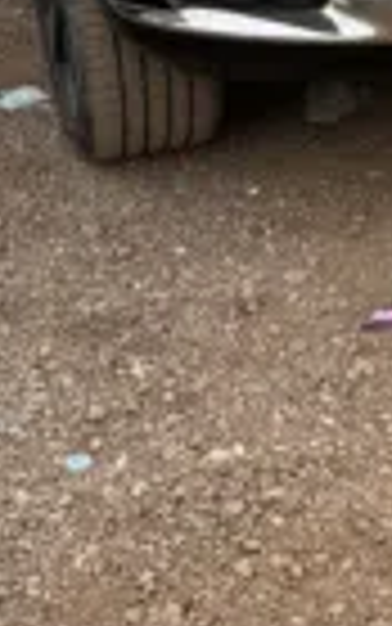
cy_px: 153
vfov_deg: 27.8
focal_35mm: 73
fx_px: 1247
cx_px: 599
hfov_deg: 16.2
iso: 80
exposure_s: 1/1272
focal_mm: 6.86
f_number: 1.78
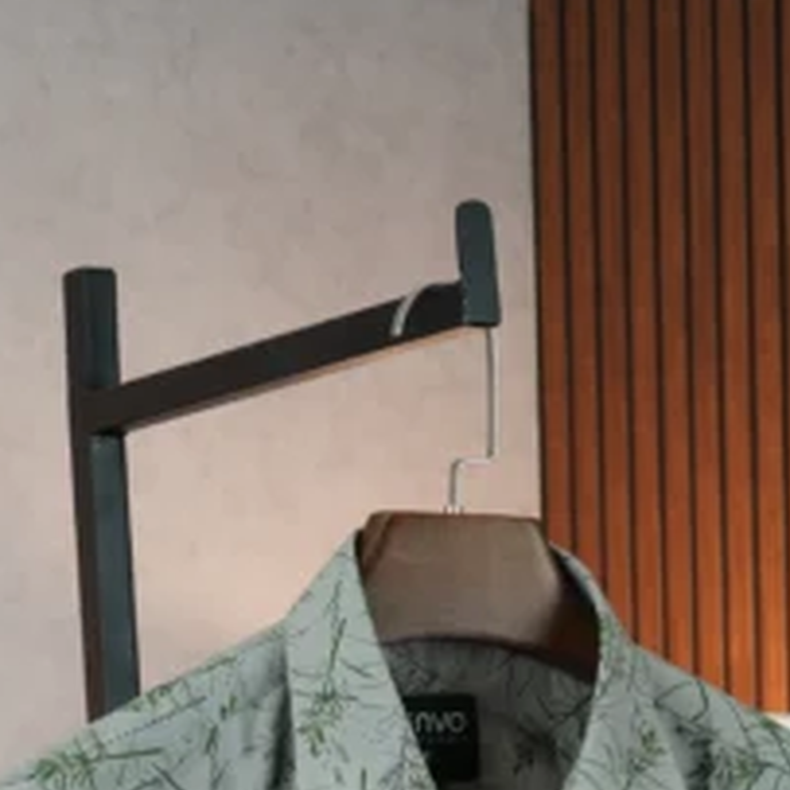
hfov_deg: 12.9
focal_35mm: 135
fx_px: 3486
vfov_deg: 12.2
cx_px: 483
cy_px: 1236
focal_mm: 50
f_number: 8
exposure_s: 1/160
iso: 2000
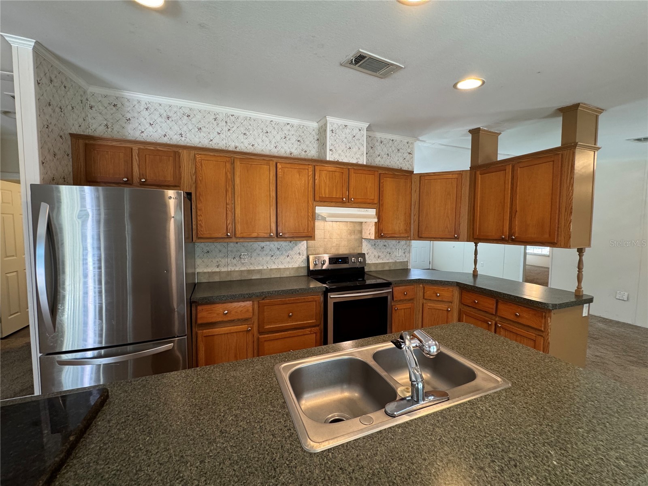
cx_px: 324
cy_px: 243
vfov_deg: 85.7
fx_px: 262
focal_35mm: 14
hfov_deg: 102.1
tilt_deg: -4.7
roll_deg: -1.2
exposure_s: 1/60
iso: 250
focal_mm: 2.22
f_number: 2.2
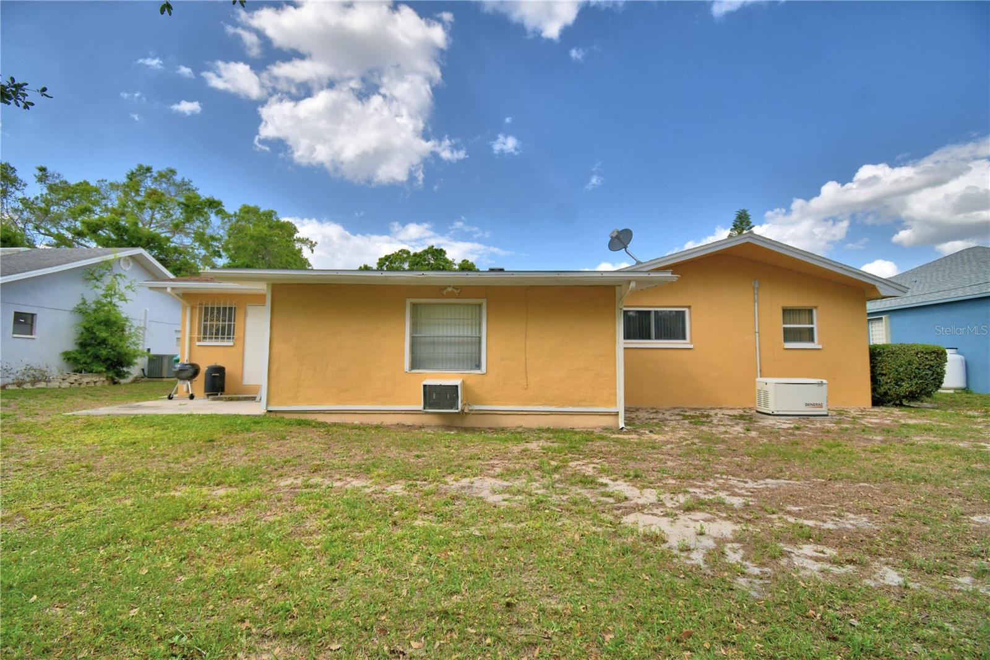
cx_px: 495
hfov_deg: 100.4
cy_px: 330
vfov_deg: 77.3
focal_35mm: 15
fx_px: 412
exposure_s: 1/1000
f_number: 4.5
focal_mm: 10
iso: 100
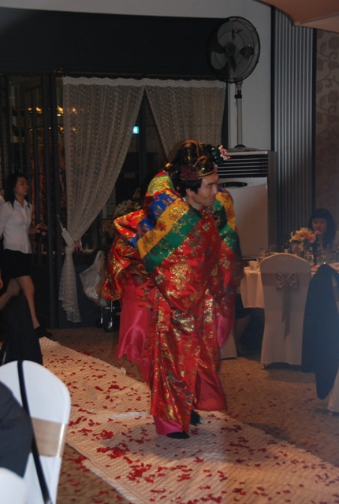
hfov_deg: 18.3
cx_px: 170
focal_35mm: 75
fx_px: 1054
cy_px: 252
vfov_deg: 26.9
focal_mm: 50
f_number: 4.8
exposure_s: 1/60
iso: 800
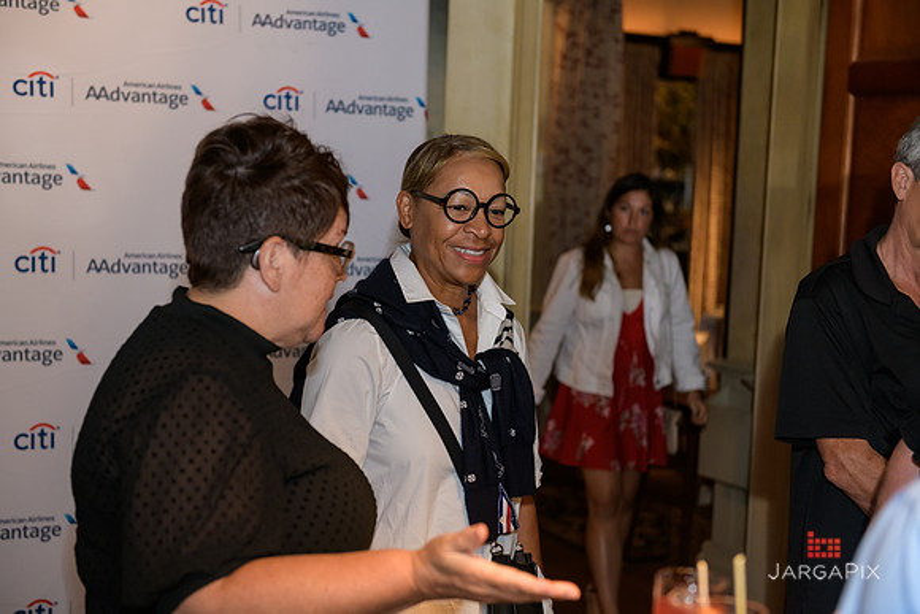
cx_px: 460
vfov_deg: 22.6
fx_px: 1534
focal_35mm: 60
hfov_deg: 33.4
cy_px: 307
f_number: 3.2
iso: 1250
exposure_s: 1/125
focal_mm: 60
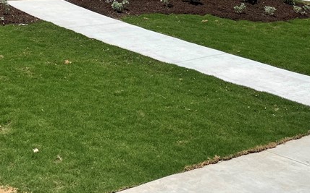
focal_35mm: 66
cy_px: -84
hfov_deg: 30.9
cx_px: 104
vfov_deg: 17.9
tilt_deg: +3.8
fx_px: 557
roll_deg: +0.6
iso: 32
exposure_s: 1/5291
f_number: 1.6
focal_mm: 4.2
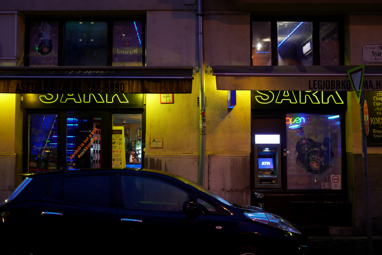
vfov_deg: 31.9
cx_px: 191
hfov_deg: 46.4
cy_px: 128
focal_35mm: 42
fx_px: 446
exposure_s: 1/25
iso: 500
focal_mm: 42
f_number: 2.8
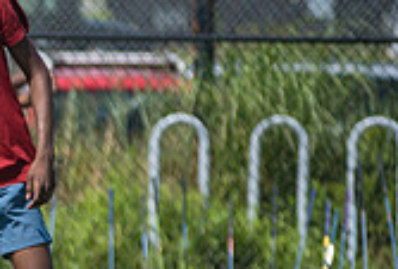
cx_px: -380
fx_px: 8529
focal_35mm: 768
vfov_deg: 1.8
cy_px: 352
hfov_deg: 2.7
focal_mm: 185
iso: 100
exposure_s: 1/1000
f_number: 4
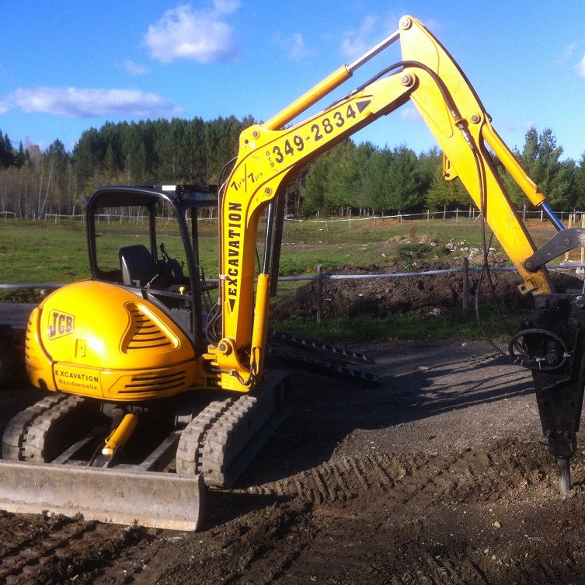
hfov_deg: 40.0
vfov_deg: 40.0
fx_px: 803
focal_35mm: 42
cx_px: 280
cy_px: 294
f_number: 2.8
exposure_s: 1/686
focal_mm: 3.85
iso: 80
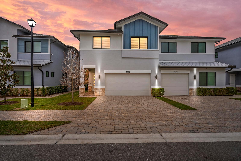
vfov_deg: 67.4
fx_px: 121
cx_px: 120
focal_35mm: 18
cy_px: 80
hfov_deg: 90.0
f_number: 8
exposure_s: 1/200
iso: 640
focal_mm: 18
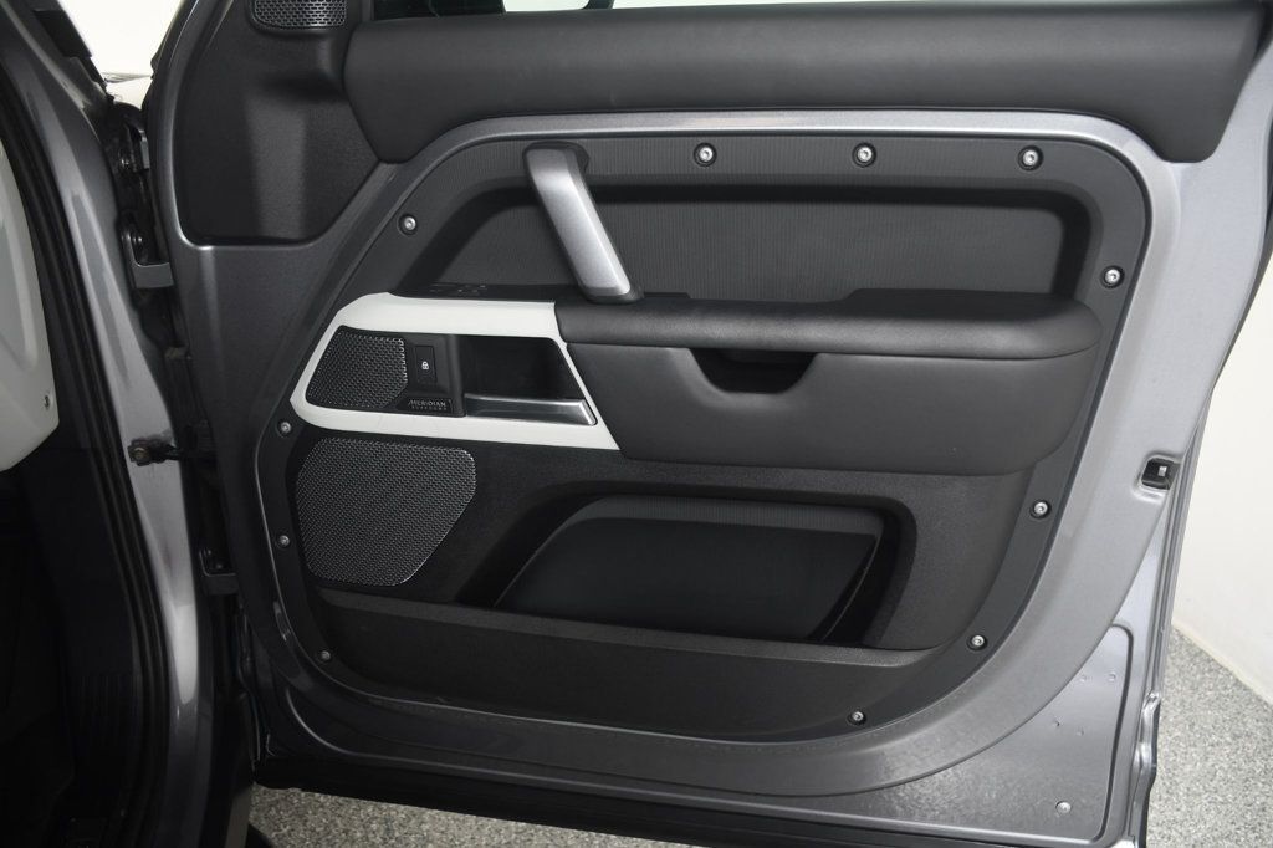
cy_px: 424
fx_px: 1060
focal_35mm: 30
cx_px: 636
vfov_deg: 43.6
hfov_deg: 61.9
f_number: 4
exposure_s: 1/160
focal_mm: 20
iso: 100
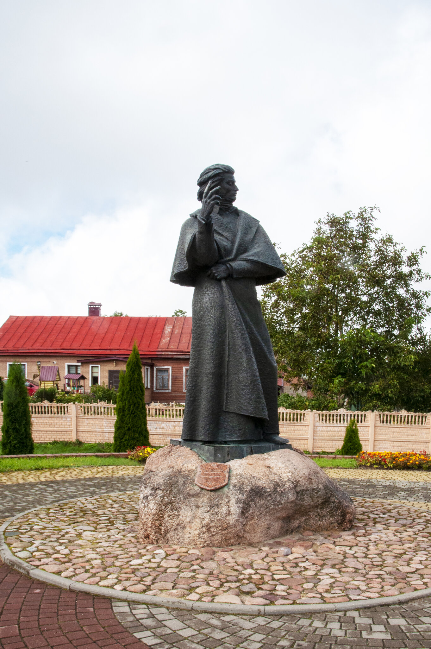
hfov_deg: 47.8
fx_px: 486
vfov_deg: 67.4
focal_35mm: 27
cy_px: 324
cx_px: 216
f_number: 22
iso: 640
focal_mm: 18
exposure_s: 1/200
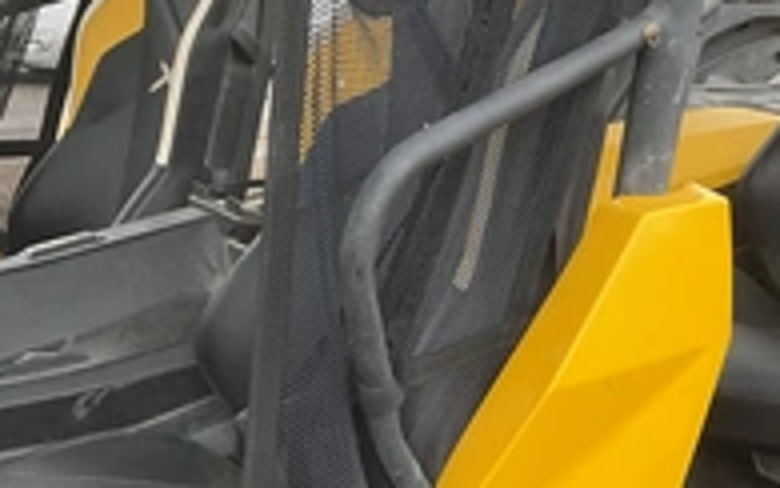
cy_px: 516
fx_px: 1340
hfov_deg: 31.4
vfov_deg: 19.9
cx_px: 652
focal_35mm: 63
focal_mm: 3
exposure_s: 1/299
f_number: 1.8
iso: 25
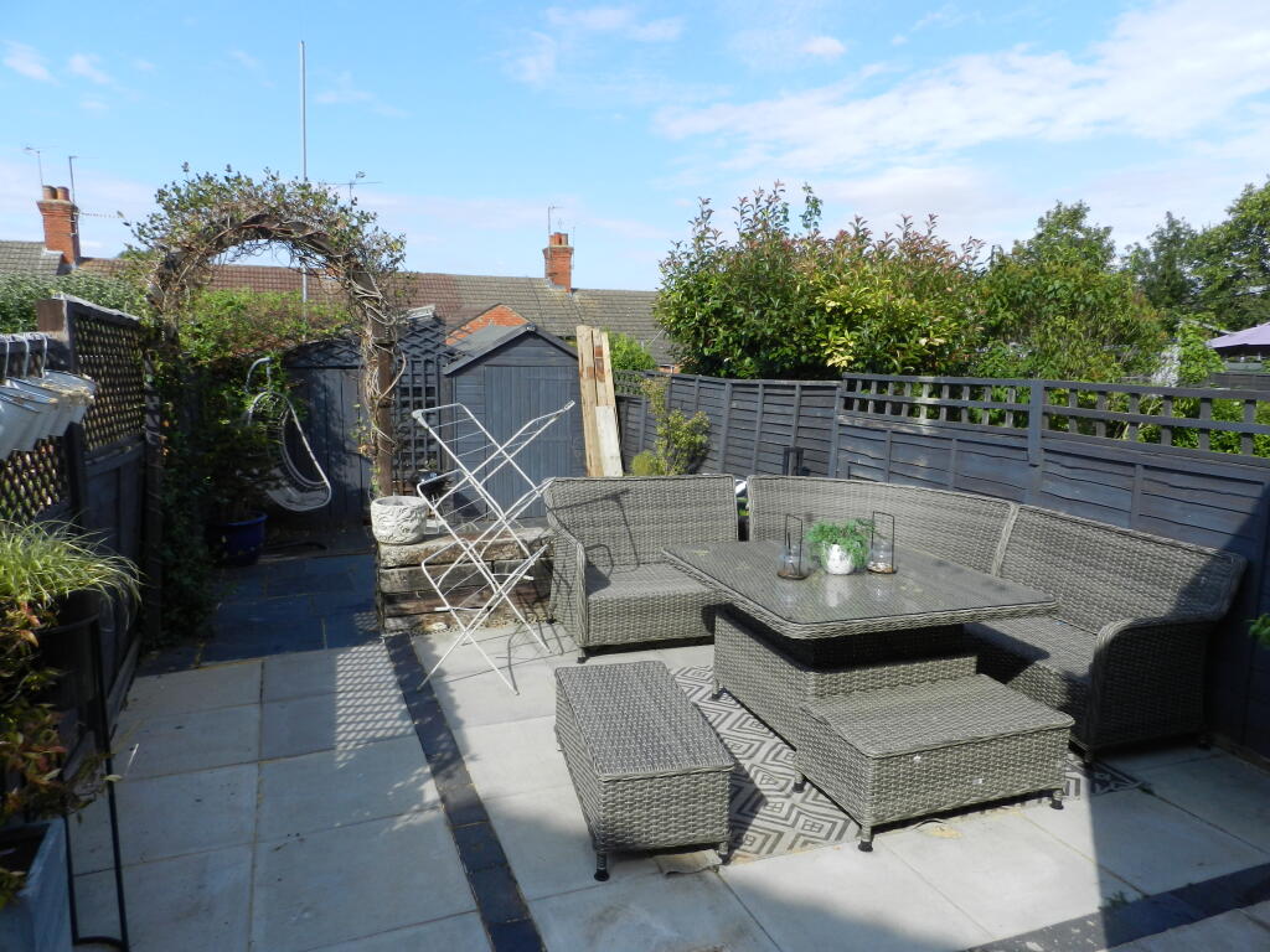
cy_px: 476
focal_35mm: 23
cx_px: 635
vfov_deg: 58.9
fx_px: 844
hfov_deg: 73.9
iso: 160
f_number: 4
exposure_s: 1/800
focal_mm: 4
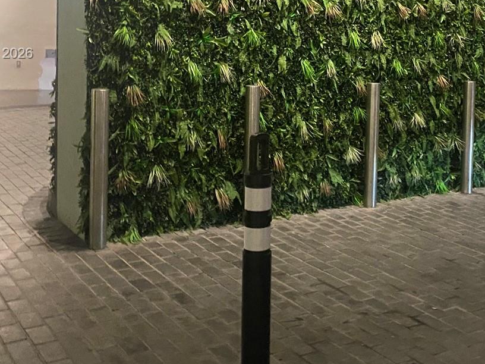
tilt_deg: -4.9
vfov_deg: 27.8
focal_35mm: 51
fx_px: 715
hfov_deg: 37.1
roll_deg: -1.2
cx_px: 323
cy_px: 54
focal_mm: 4.25
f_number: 1.8
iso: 800
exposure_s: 1/30
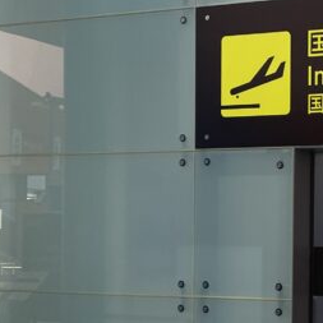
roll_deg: -0.9
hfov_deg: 17.5
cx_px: 425
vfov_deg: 18.5
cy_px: 266
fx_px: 982
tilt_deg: -0.3
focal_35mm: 93
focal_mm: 4.2
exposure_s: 1/60
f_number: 1.6
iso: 64
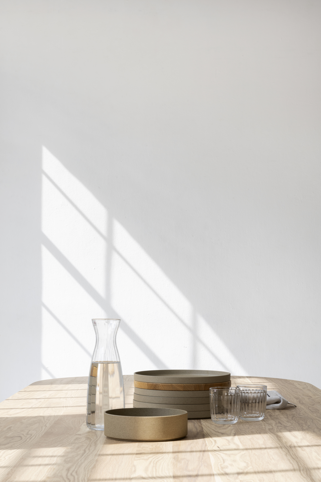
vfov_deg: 28.8
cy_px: 241
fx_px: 936
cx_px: 160
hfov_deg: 19.5
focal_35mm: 70
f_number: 20
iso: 100
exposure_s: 1/20
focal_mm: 70
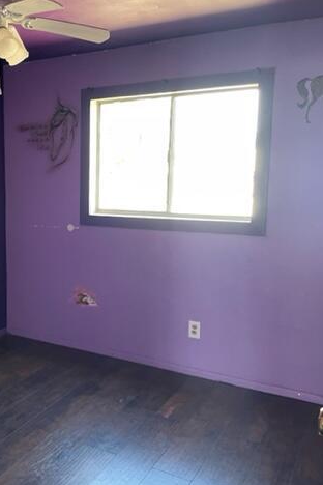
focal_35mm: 37
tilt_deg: -7.6
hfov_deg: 33.9
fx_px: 498
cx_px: 29
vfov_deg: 51.9
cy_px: 247
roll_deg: +1.5
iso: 125
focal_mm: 4.2
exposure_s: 1/70
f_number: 1.6
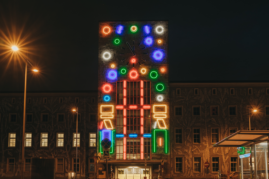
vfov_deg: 37.9
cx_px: 134
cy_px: 90
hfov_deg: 54.4
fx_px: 262
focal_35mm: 35
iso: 500
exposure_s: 1
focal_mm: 23
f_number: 6.4
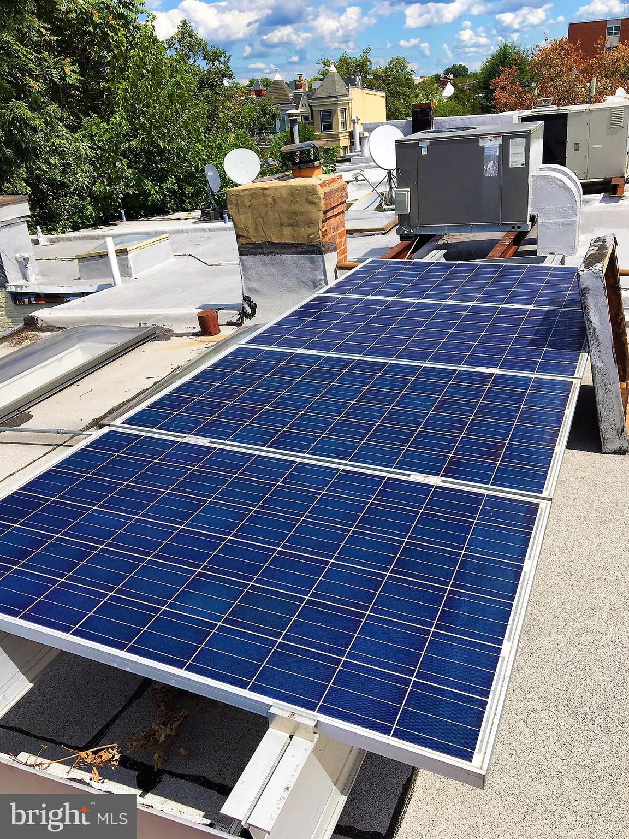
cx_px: 314
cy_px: 420
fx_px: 703
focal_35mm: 29
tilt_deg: -25.1
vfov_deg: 61.7
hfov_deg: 48.2
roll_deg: +4.0
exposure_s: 1/2137
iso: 25
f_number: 2.2
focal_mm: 4.15
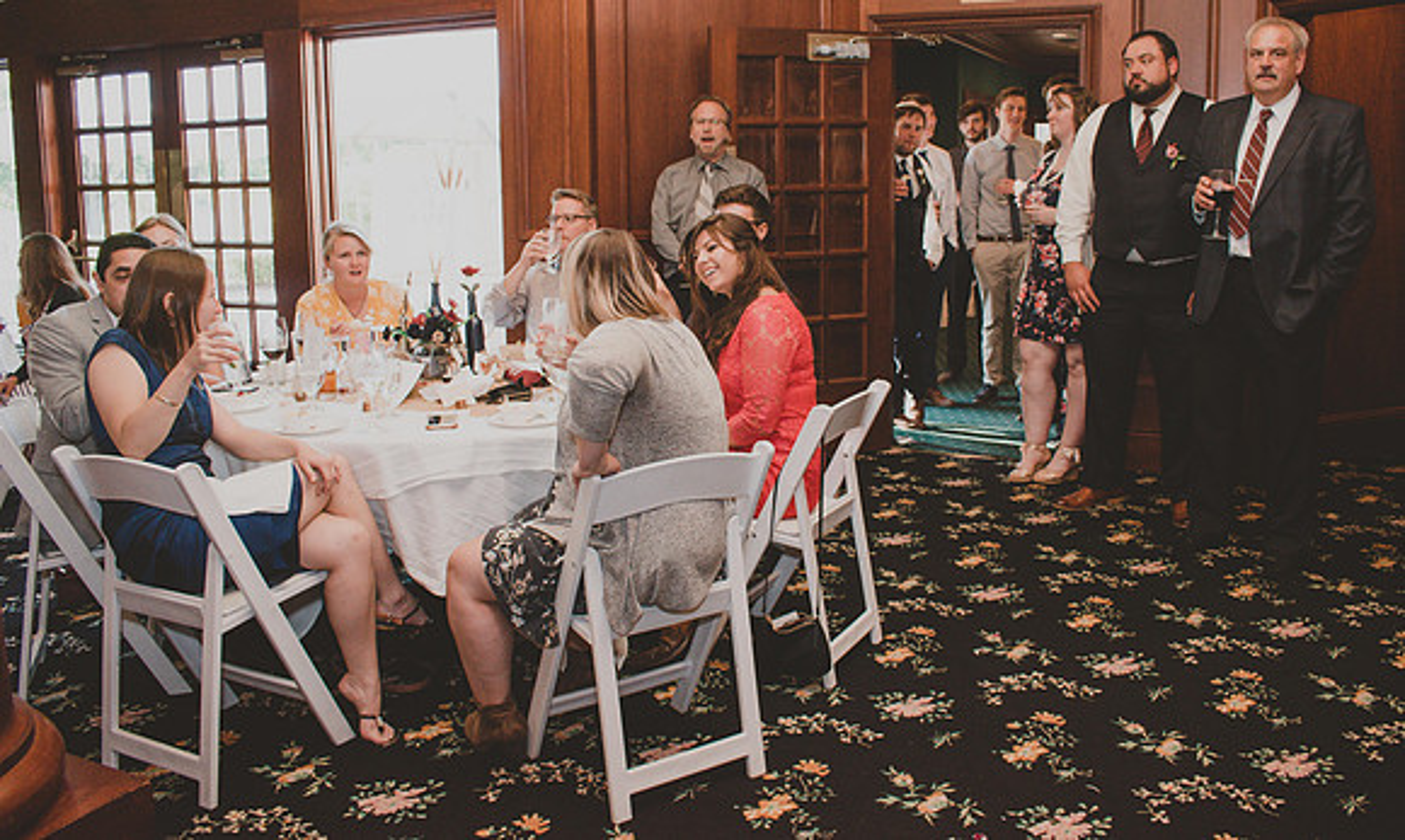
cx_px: 738
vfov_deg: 40.1
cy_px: 332
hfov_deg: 63.0
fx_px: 1145
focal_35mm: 30
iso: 800
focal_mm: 18
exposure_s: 1/80
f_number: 4.5
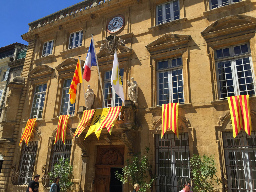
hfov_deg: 61.7
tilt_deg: +21.6
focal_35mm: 29
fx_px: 214
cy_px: 96
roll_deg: -2.6
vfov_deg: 48.2
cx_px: 128
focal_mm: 4.15
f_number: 2.2
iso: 32
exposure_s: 1/1522
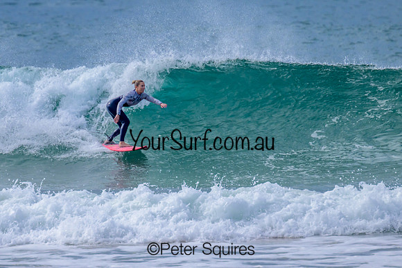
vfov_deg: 1.3
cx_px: 161
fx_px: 12260
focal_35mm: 1098
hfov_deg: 1.9
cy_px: 113
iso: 900
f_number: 11
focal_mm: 800
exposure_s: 1/2000
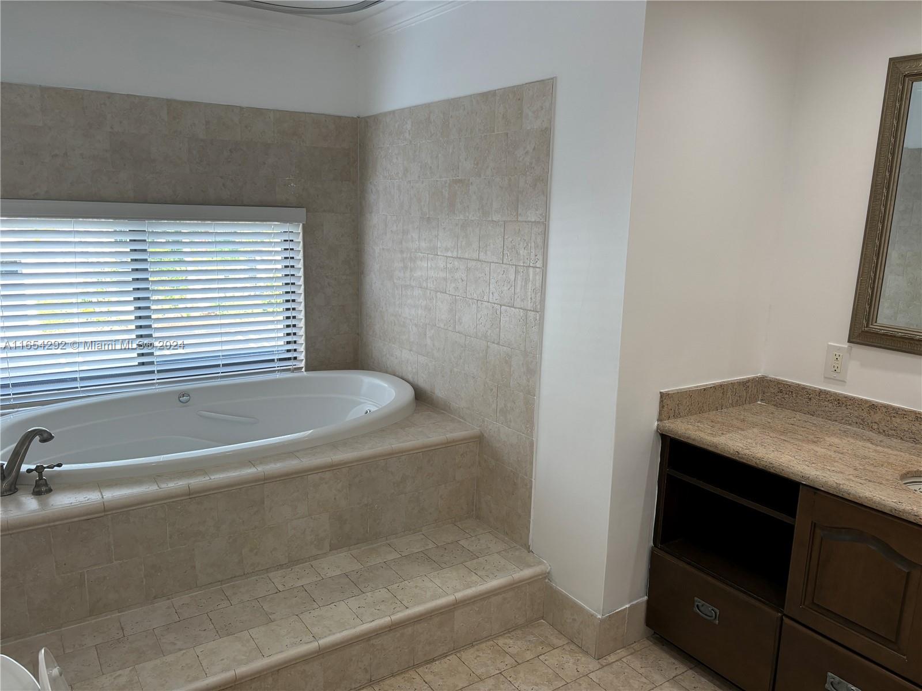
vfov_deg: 53.1
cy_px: 346
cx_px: 461
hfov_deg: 67.3
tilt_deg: -10.9
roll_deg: -1.4
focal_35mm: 26
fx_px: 693
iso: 100
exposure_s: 1/60
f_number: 1.6
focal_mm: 5.96
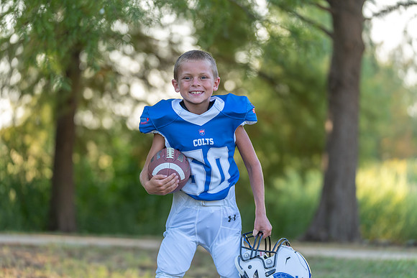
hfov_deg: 15.2
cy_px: 139
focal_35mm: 135
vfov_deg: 10.2
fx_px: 1564
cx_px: 208
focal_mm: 131
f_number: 2.8
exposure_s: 1/320
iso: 160
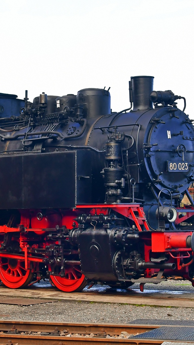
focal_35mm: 99
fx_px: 905
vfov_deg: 21.6
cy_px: 164
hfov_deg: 12.2
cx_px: 65
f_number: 8
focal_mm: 40
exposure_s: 1/160
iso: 500
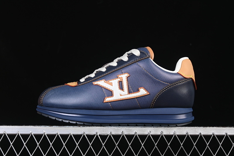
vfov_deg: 18.2
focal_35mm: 75
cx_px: 117
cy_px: 78
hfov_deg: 27.0
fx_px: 487
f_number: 6.3
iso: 160
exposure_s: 1/60
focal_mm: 50
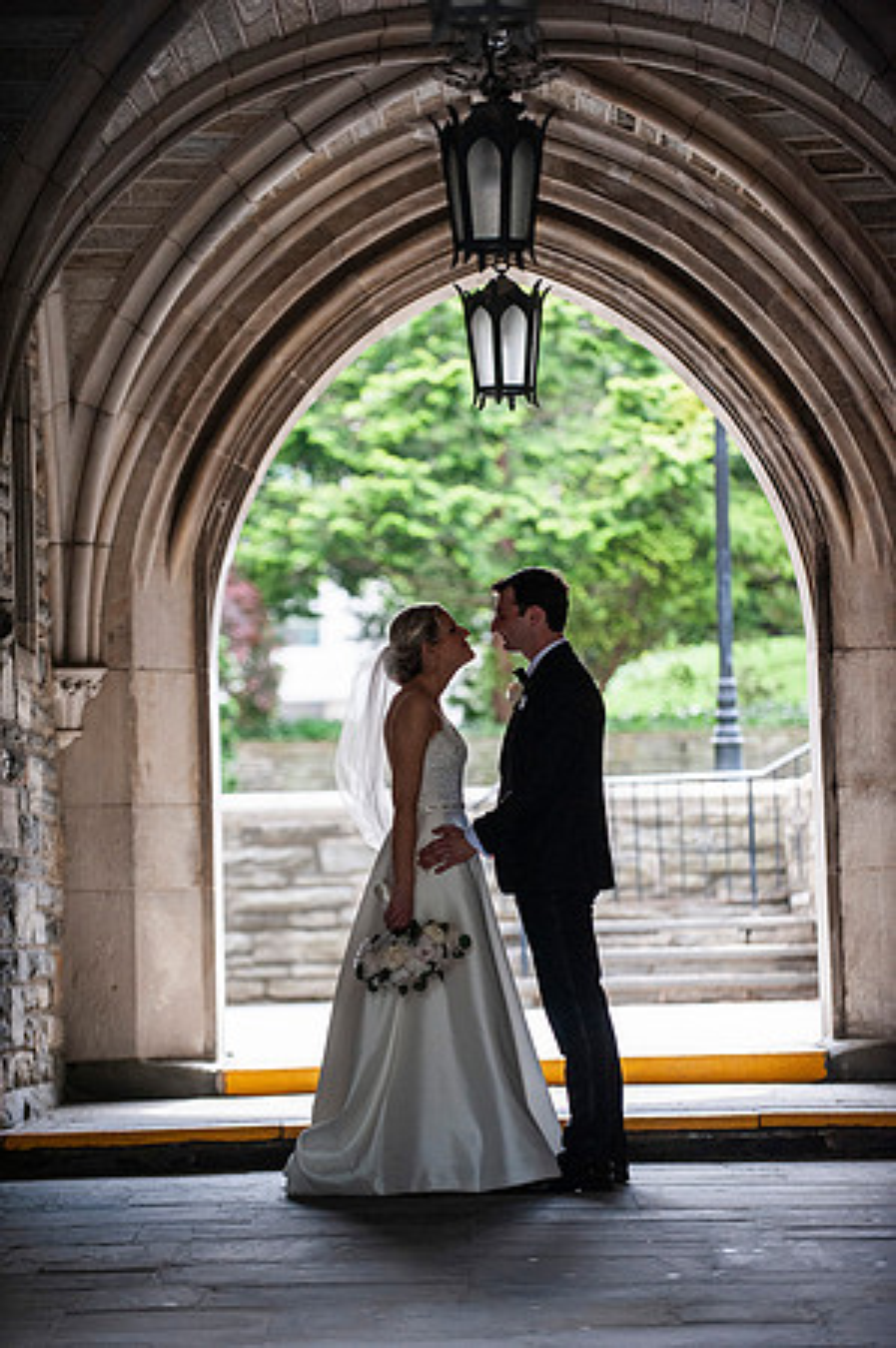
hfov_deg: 9.8
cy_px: 674
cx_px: 448
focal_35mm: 140
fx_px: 5238
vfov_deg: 14.7
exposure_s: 1/1600
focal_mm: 140
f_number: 2.8
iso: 1600
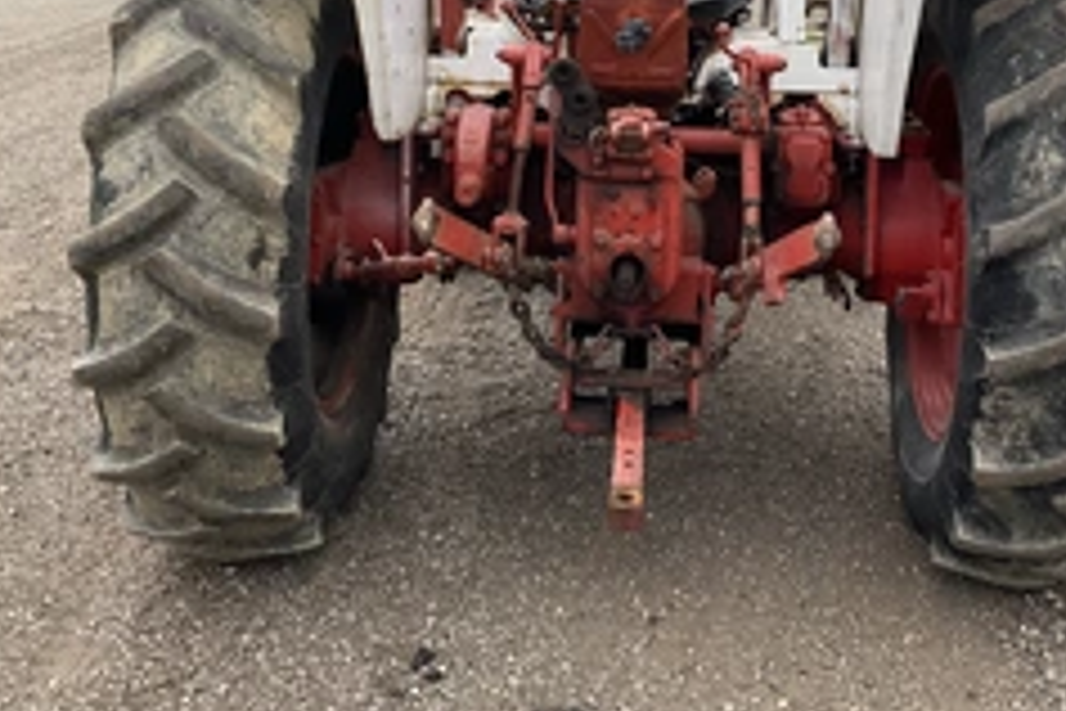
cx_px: 616
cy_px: 81
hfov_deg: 38.8
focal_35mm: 51
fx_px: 1510
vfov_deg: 25.7
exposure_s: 1/1098
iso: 25
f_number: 1.8
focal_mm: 3
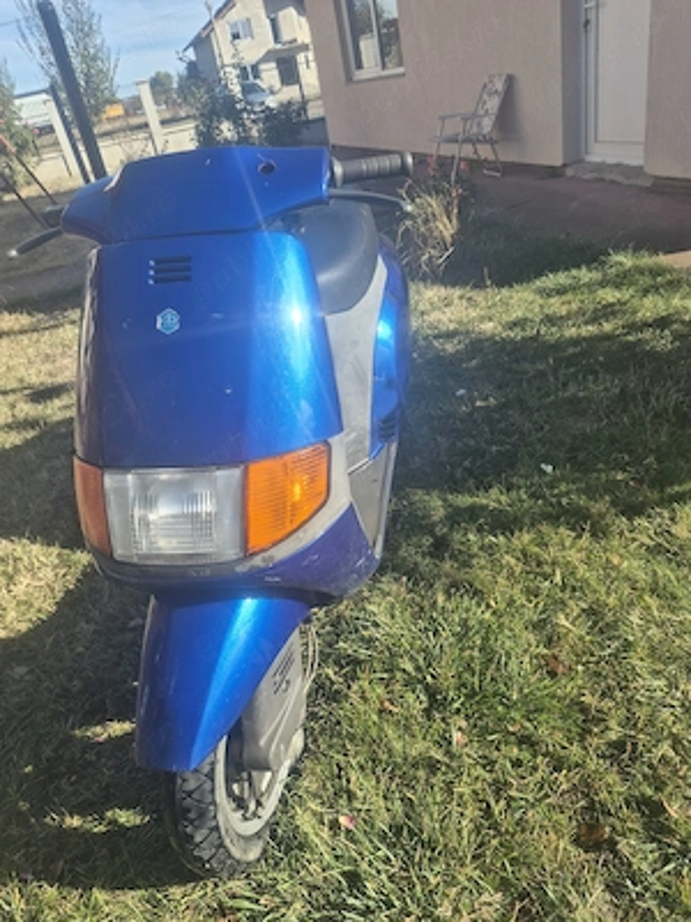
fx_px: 612
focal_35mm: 23
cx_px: 346
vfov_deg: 73.9
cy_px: 461
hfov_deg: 58.9
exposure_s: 1/1052
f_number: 1.8
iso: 25
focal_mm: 5.4
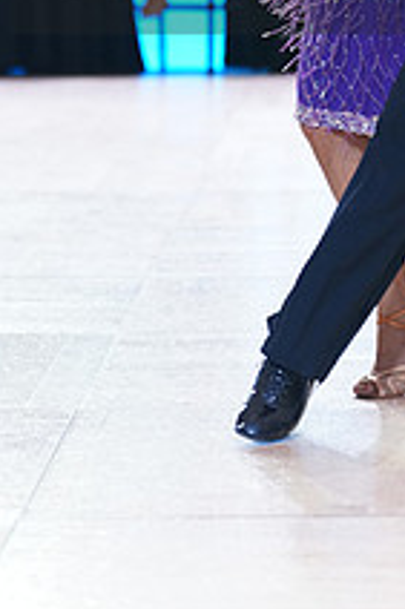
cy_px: -60
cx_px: 409
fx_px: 4208
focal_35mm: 249
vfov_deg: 8.2
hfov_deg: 5.5
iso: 1250
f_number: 2.8
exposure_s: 1/400
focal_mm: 91
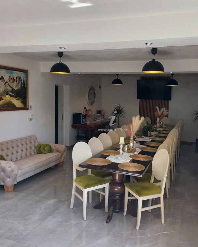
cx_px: 115
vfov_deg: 54.2
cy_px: 123
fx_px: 242
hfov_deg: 44.4
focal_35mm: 33
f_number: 1.8
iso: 100
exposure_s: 1/100
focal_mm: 4.65
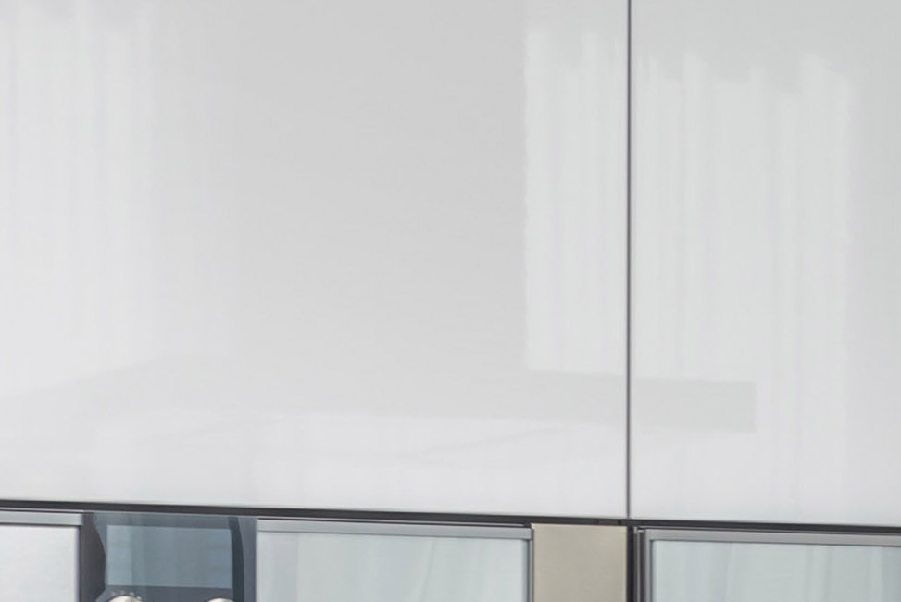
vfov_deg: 4.9
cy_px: 1091
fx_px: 6911
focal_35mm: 276
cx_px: 2319
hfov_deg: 7.0
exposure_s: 1/200
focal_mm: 45
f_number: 8
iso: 320
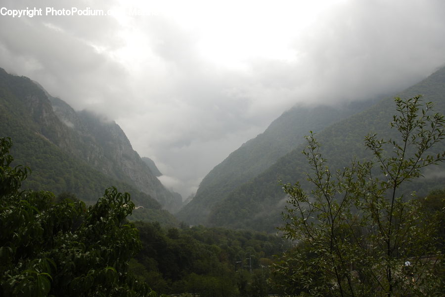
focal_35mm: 27
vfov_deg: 48.0
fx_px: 334
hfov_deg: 67.3
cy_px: 148
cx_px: 222
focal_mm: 18
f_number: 6.3
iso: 100
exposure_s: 1/125
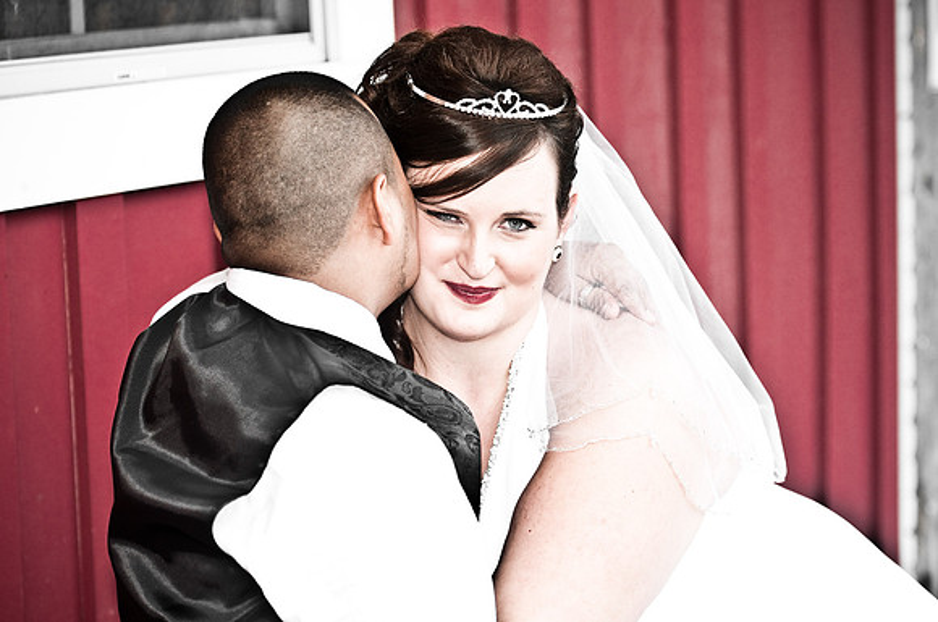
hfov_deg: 19.5
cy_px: 311
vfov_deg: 13.0
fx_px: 2732
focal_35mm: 105
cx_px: 469
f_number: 2.8
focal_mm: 70
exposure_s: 1/250
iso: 200
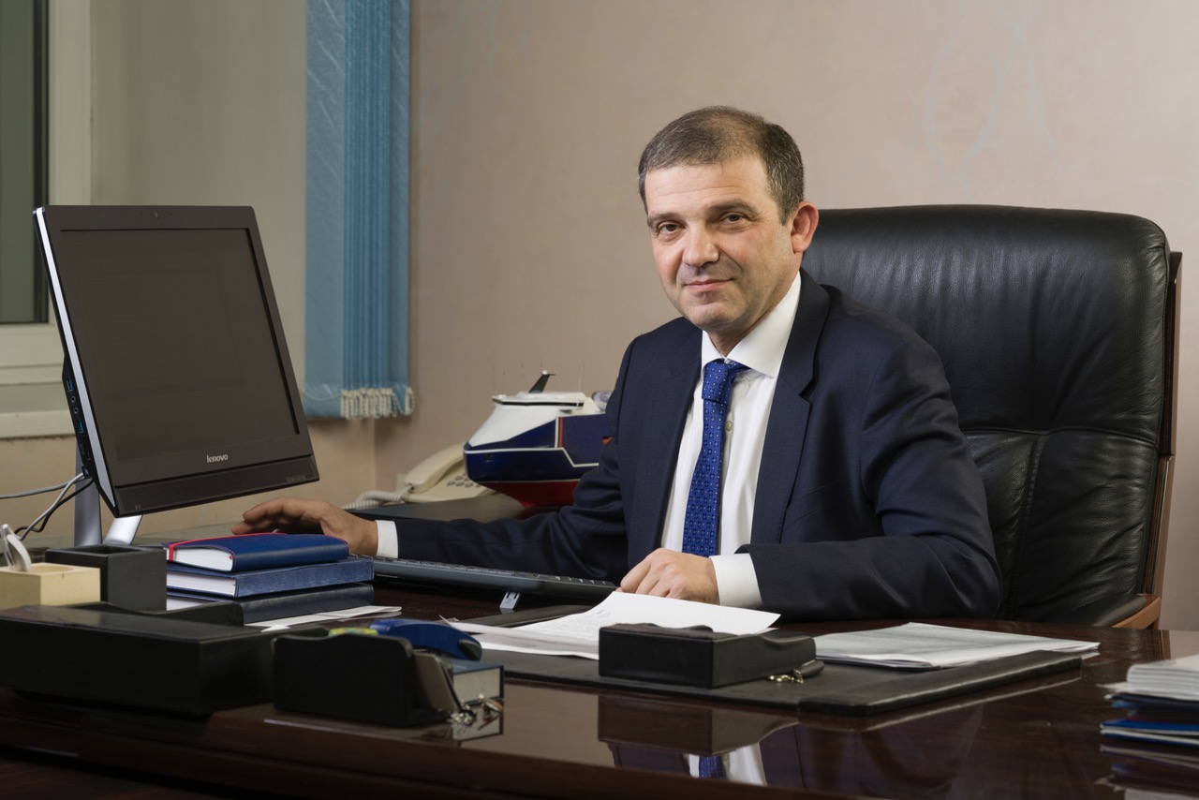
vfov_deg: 15.2
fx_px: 2998
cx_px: 600
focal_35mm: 90
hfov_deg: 22.6
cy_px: 400
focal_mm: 90
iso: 100
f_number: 8
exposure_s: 1/80
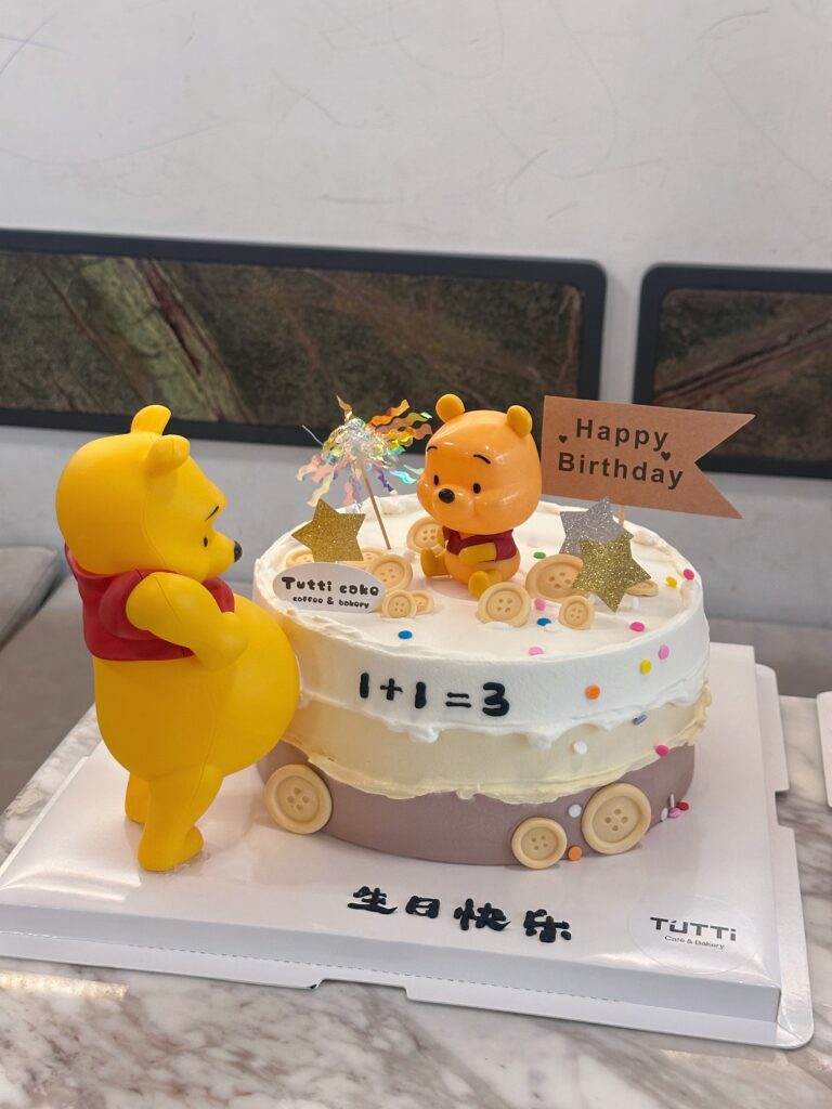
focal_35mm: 48
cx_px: 416
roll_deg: -1.7
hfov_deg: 30.3
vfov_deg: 39.7
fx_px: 1538
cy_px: 554
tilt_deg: -20.0
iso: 200
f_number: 1.78
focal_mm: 6.86
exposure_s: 1/50
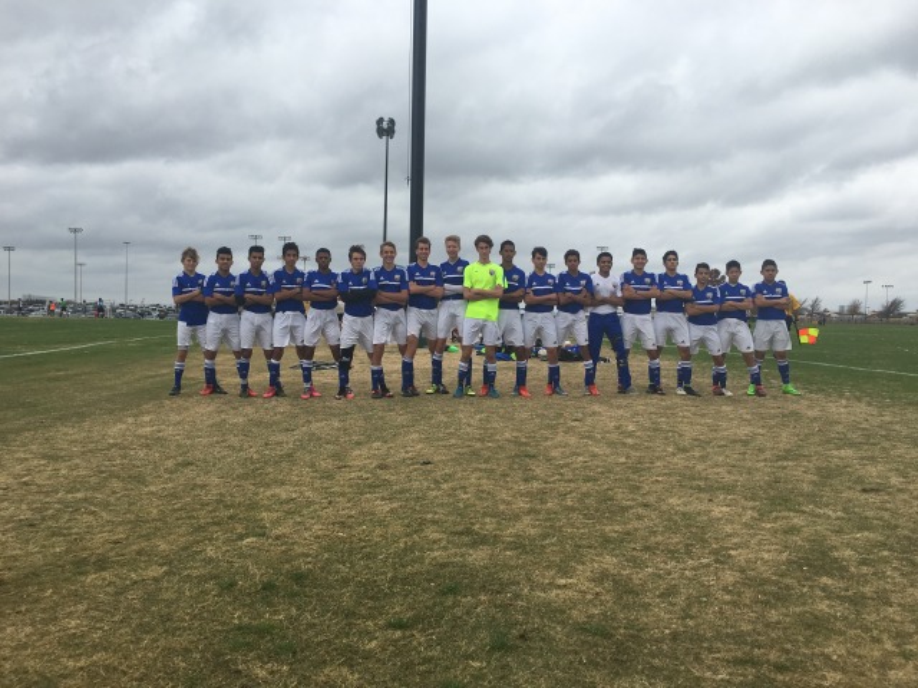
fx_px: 769
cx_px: 459
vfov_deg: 48.2
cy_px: 344
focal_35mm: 29
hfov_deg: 61.7
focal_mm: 4.15
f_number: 2.2
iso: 25
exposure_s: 1/801
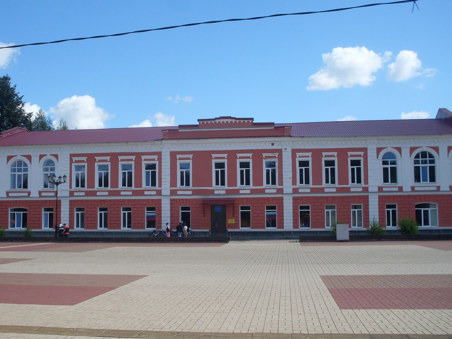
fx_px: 562
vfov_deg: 33.6
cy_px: 186
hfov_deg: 43.8
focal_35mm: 43
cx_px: 199
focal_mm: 6.3
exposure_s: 1/180
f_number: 8.4
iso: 80
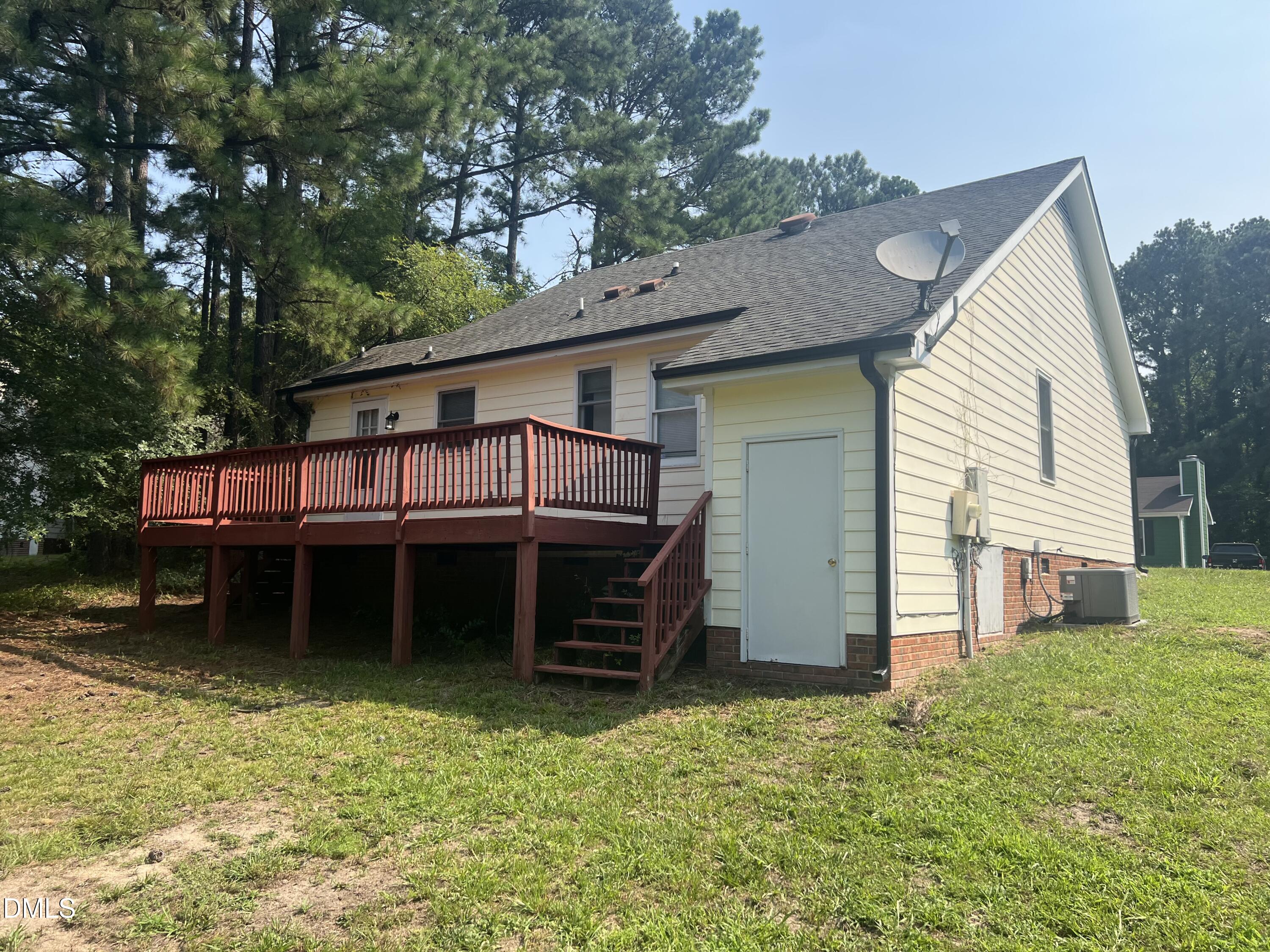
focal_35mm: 26
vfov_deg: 53.1
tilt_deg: +5.6
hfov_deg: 67.3
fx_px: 954
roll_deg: -2.0
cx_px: 635
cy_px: 476
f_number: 1.5
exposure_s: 1/2208
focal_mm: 5.7
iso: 50
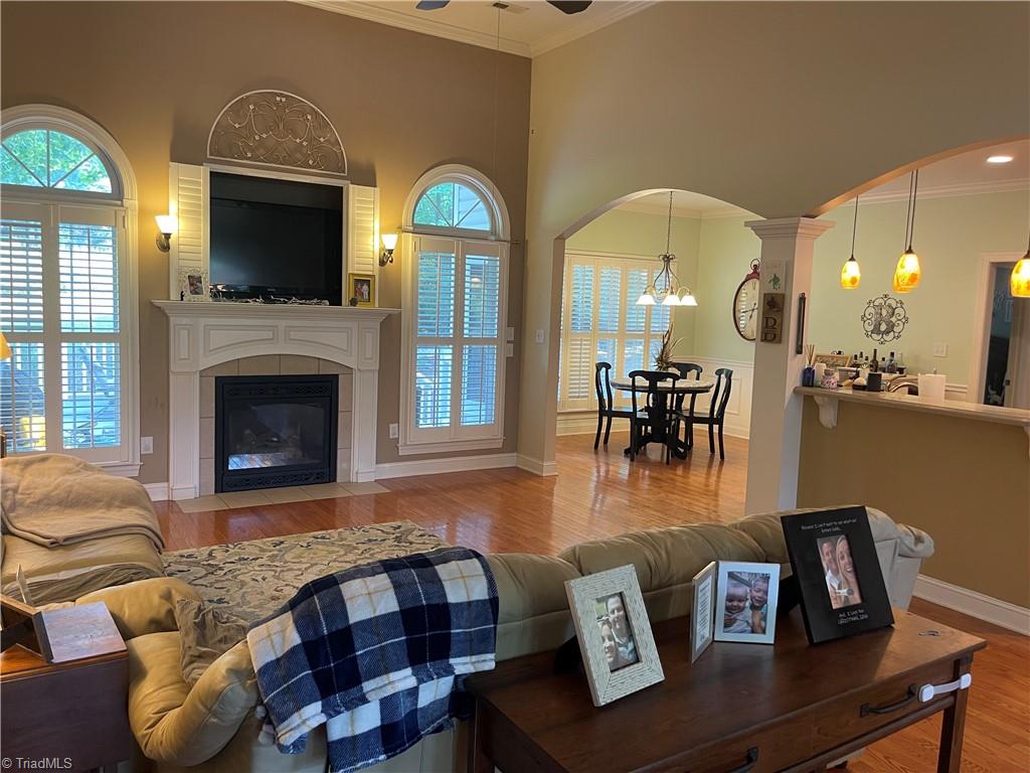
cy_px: 386
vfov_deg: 53.1
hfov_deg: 67.3
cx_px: 515
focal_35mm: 26
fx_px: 774
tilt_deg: -6.4
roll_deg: -2.4
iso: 200
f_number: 1.6
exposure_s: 1/60
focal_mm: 5.1
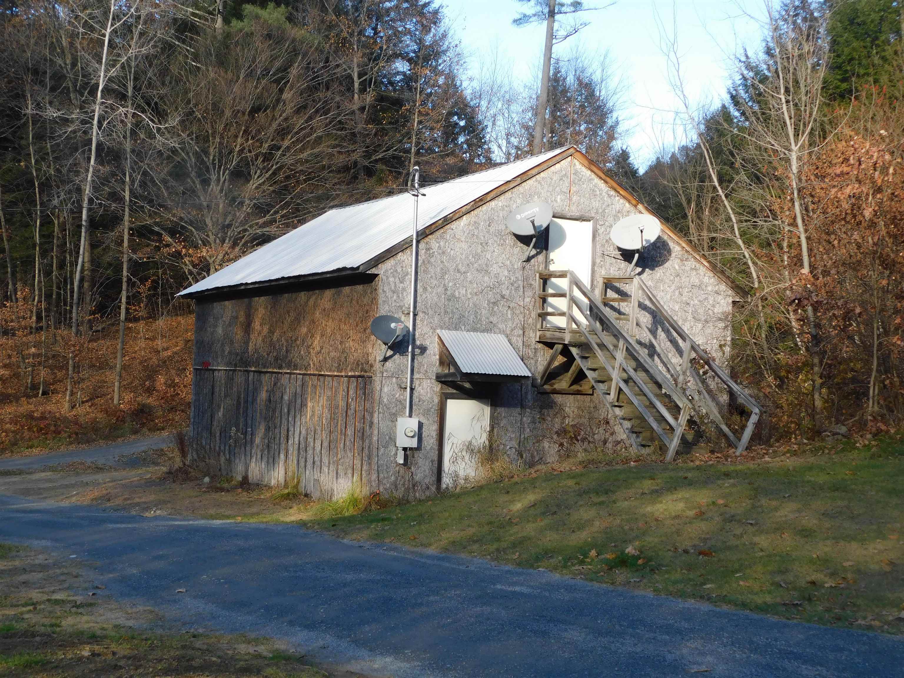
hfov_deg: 37.5
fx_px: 1332
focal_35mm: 51
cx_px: 452
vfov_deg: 28.6
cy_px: 339
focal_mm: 9
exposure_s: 1/250
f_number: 3.8
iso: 125
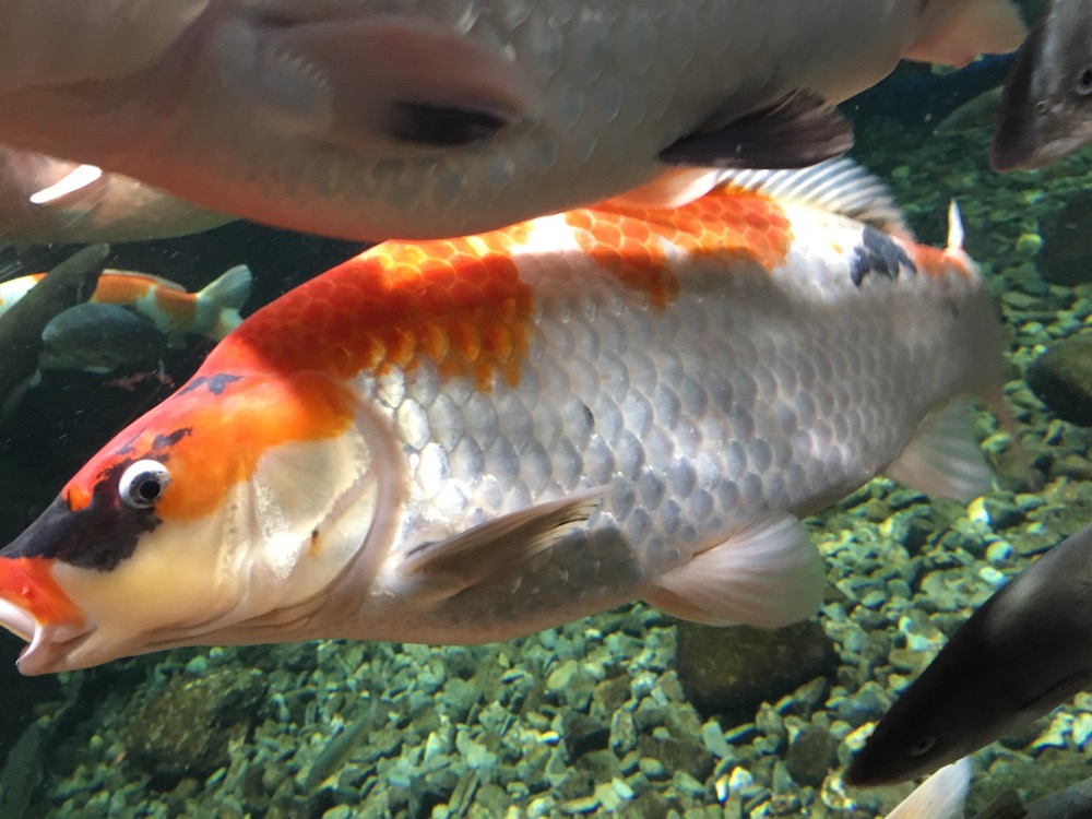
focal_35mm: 29
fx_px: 915
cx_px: 546
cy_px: 410
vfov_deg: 48.2
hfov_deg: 61.7
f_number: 2.2
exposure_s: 1/24
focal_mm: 4.15
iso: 200
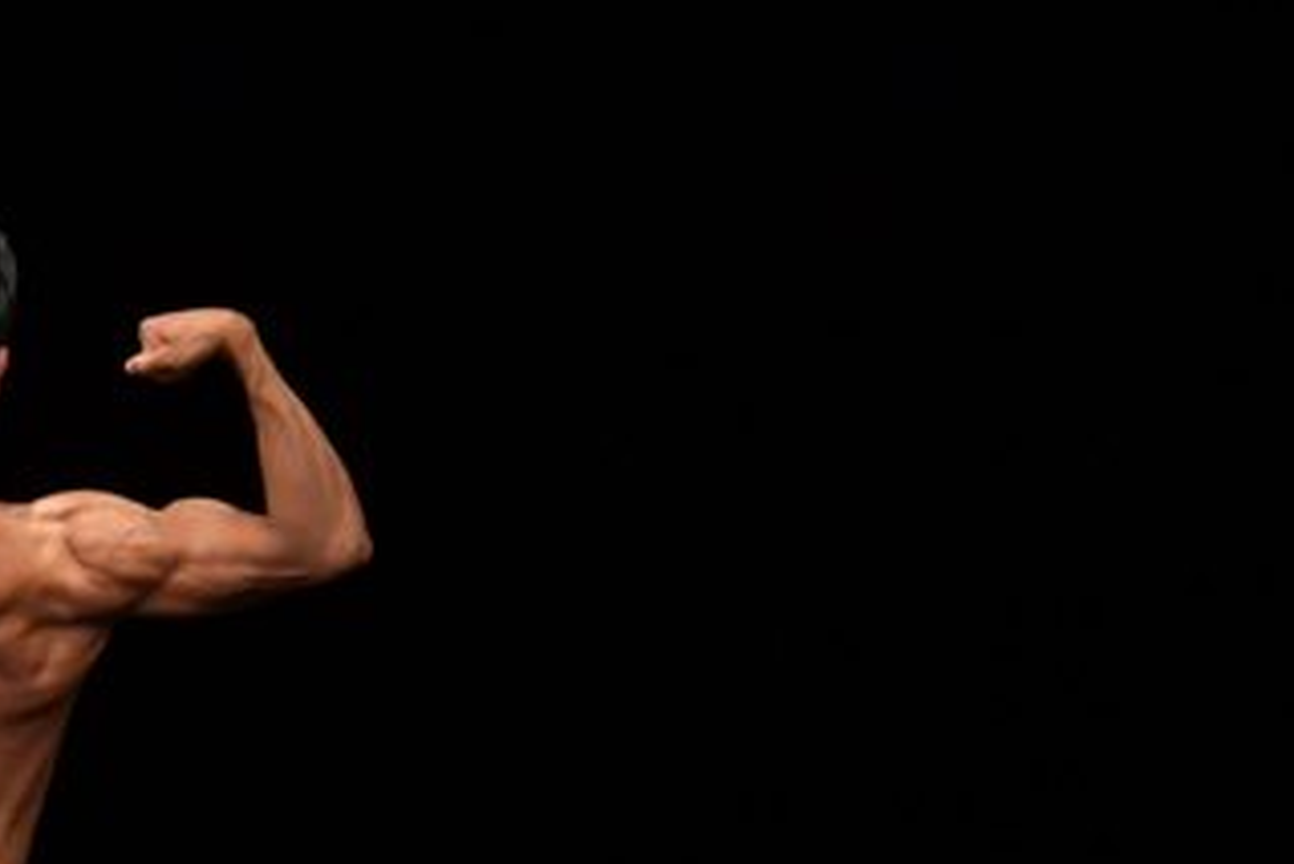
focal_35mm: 619
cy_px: 1026
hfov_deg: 3.3
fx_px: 22259
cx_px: -132
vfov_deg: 2.2
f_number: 5.6
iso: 3200
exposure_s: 1/400
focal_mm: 170
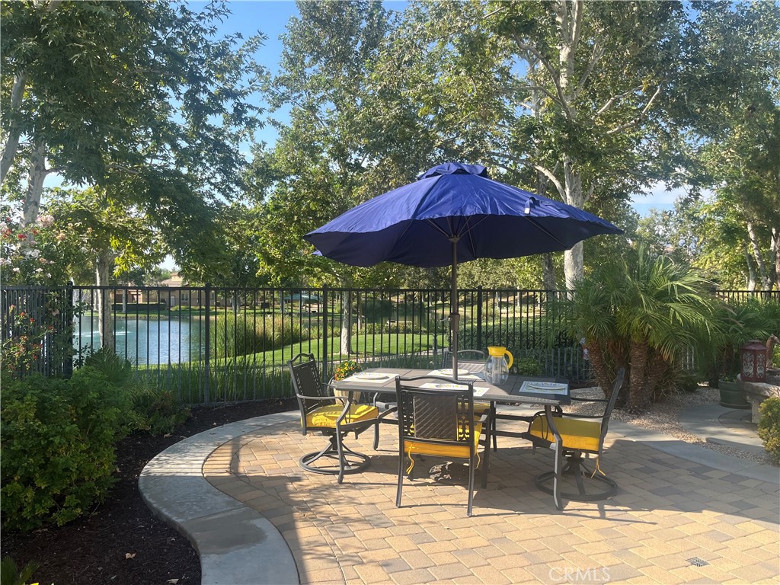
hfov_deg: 67.3
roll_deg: +0.1
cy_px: 292
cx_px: 390
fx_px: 586
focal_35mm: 26
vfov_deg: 53.1
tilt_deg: -0.8
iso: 50
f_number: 1.6
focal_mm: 5.1
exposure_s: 1/1252
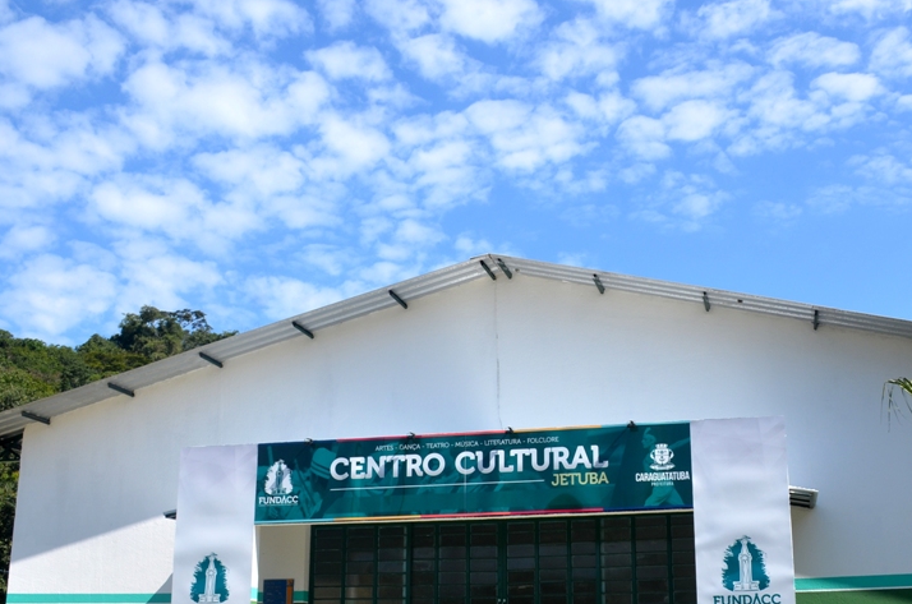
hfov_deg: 45.1
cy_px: 365
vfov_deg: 31.0
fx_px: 1087
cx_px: 576
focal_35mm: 43
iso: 200
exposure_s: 1/320
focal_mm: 20
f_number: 9
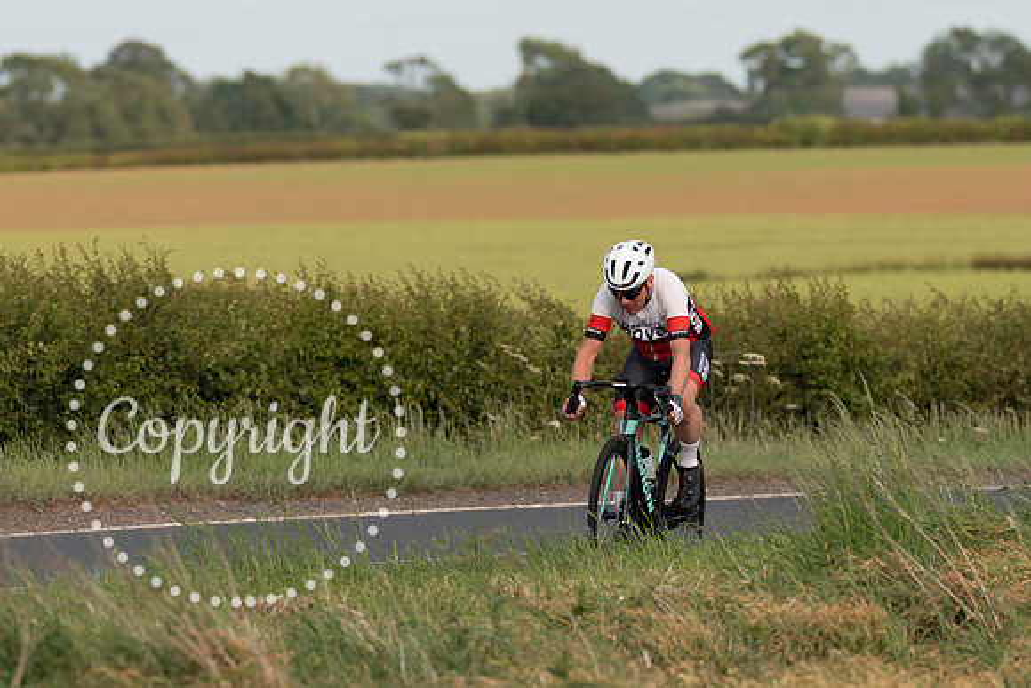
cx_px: 780
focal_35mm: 487
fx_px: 13938
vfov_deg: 2.8
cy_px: 487
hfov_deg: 4.2
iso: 250
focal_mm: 200
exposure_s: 1/1000
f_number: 4
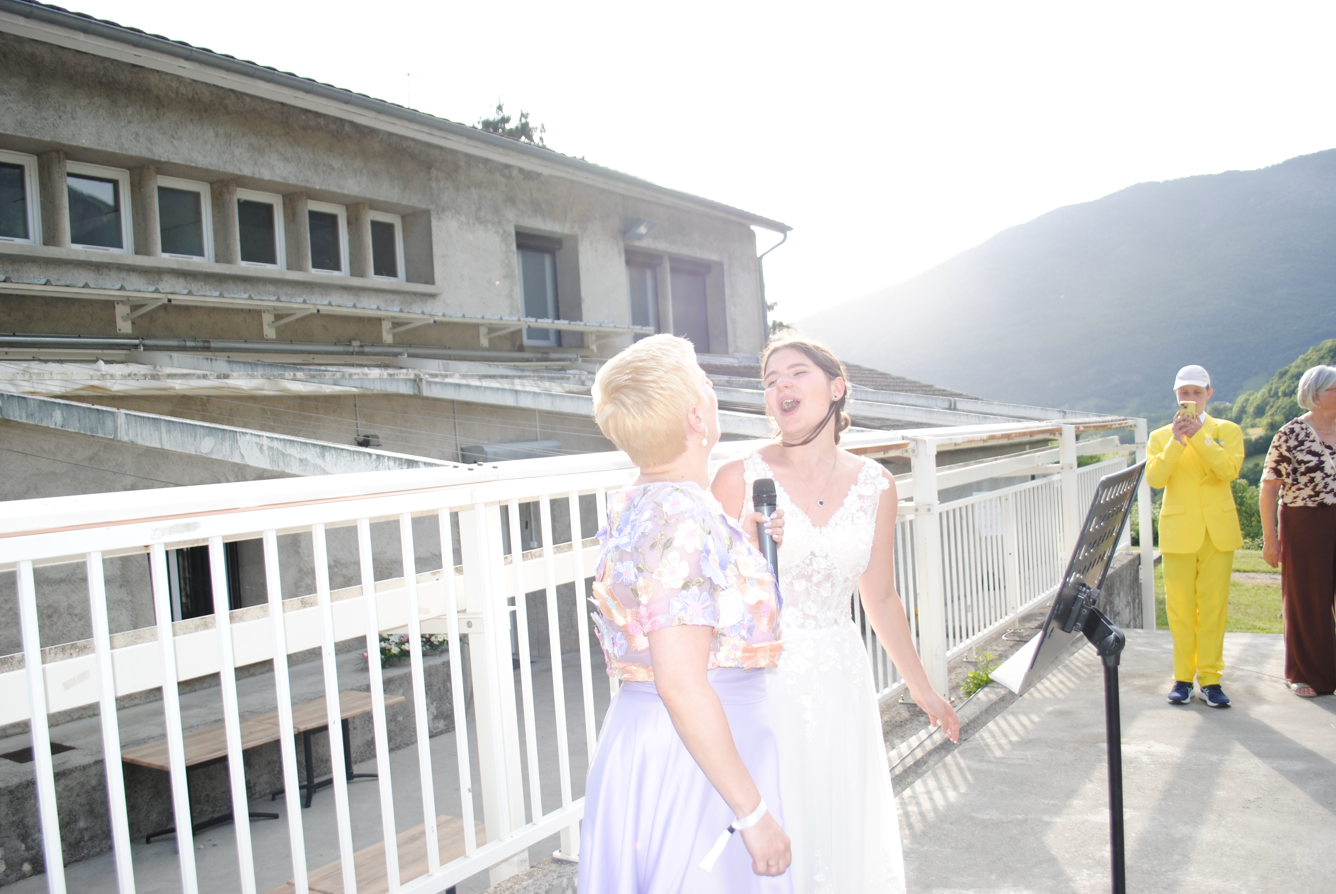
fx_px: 1115
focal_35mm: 30
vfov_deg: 43.7
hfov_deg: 61.9
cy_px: 447
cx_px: 668
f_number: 8
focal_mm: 20
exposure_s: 1/200
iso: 100
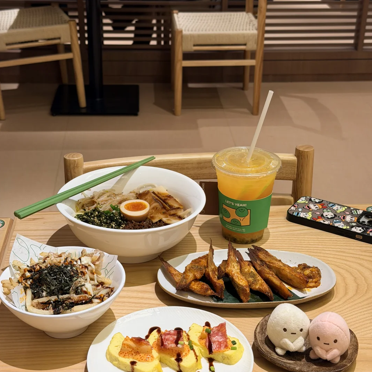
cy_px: 192
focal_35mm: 57
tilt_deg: -26.4
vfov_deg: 30.0
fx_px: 693
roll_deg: -1.8
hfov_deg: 30.0
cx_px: 186
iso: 50
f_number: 1.78
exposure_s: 1/100
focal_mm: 6.76
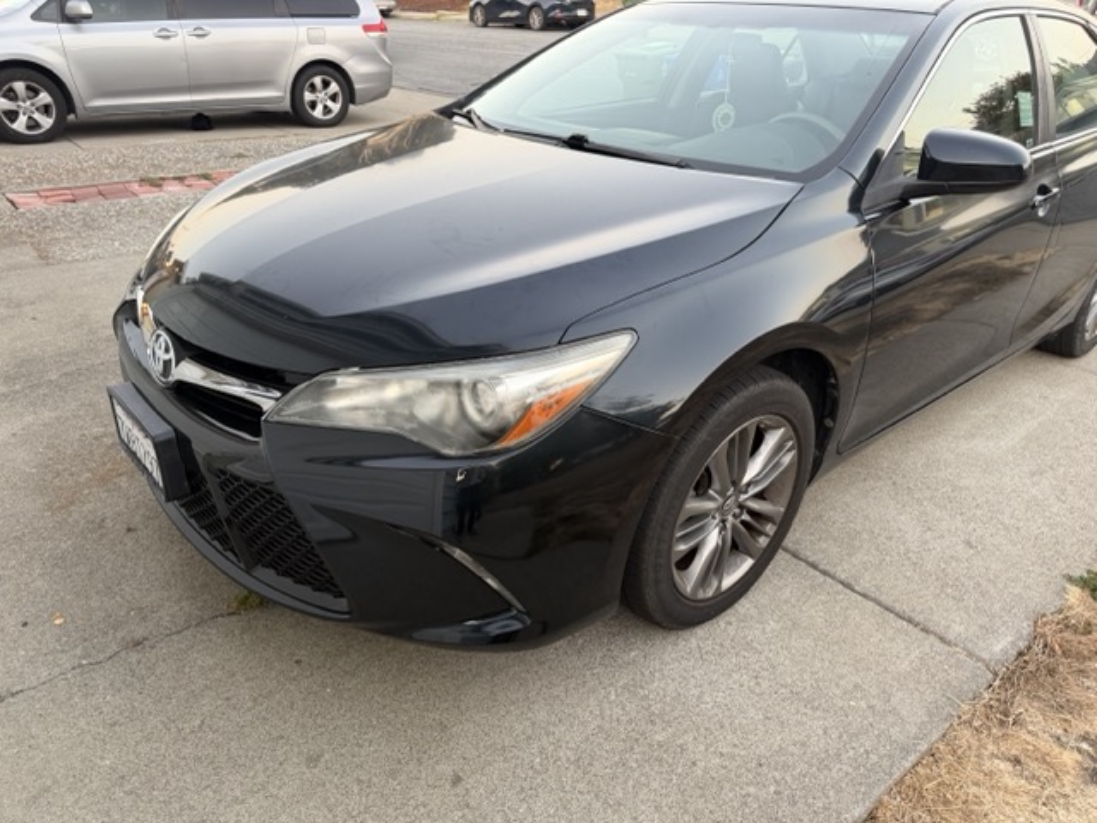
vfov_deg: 56.8
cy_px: 412
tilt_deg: -29.8
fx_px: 761
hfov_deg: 71.6
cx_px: 548
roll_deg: +2.1
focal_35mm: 24
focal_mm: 6.76
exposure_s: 1/66
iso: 200
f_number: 1.78
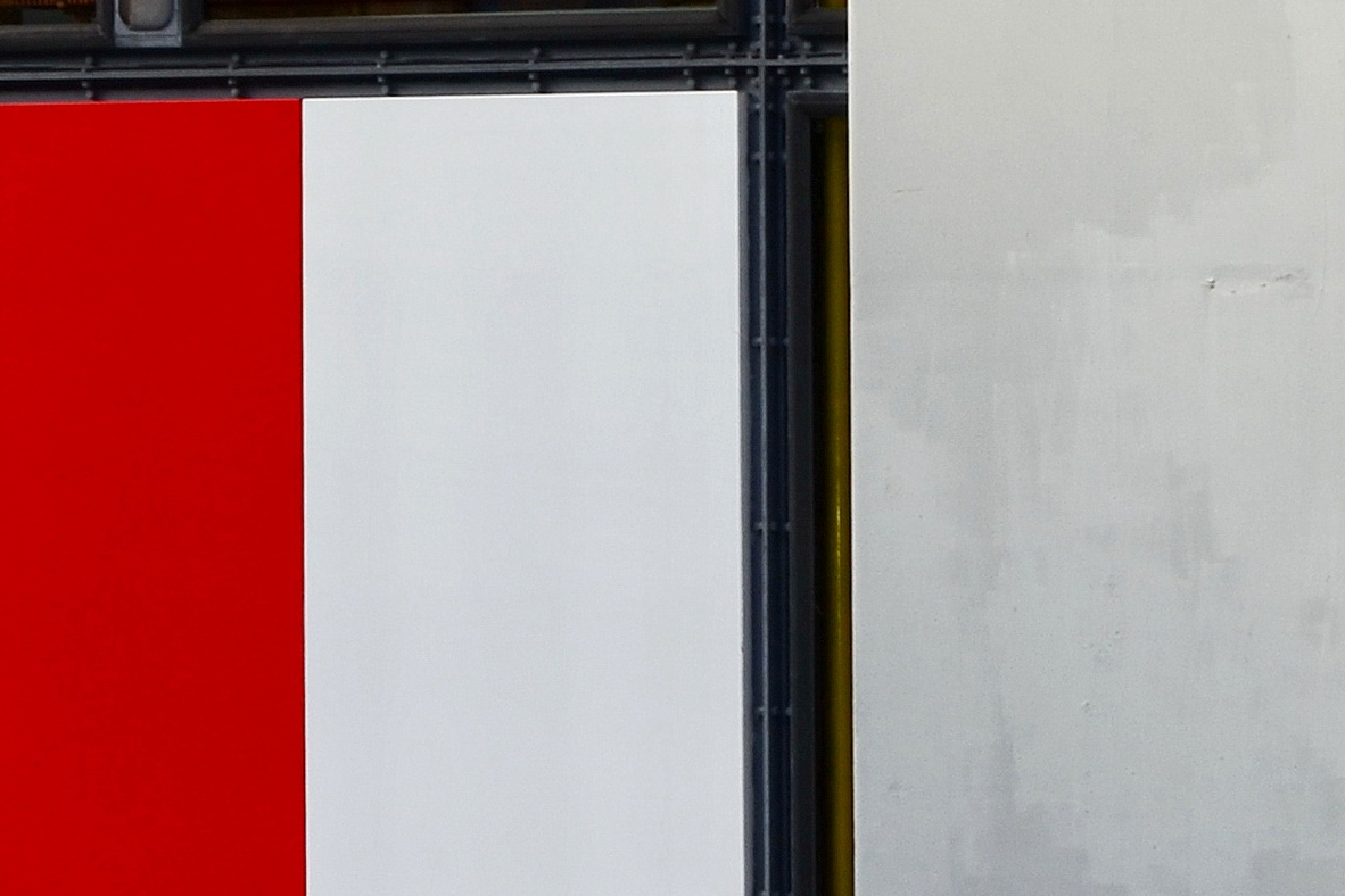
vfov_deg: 5.0
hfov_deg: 7.5
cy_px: 540
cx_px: 852
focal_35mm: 274
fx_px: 10237
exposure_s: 1/60
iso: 125
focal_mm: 45
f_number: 11
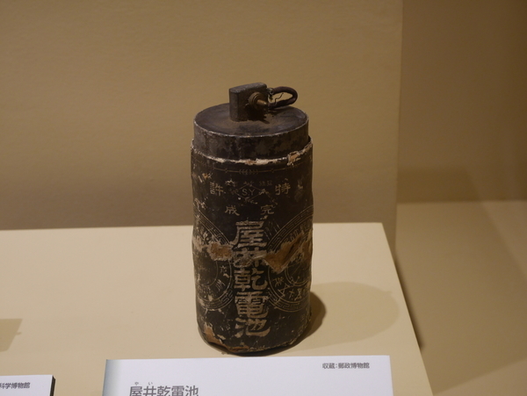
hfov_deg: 35.5
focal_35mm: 54
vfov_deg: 27.1
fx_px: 823
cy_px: 198
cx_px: 264
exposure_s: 1/15
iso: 800
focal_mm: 27
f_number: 5.3
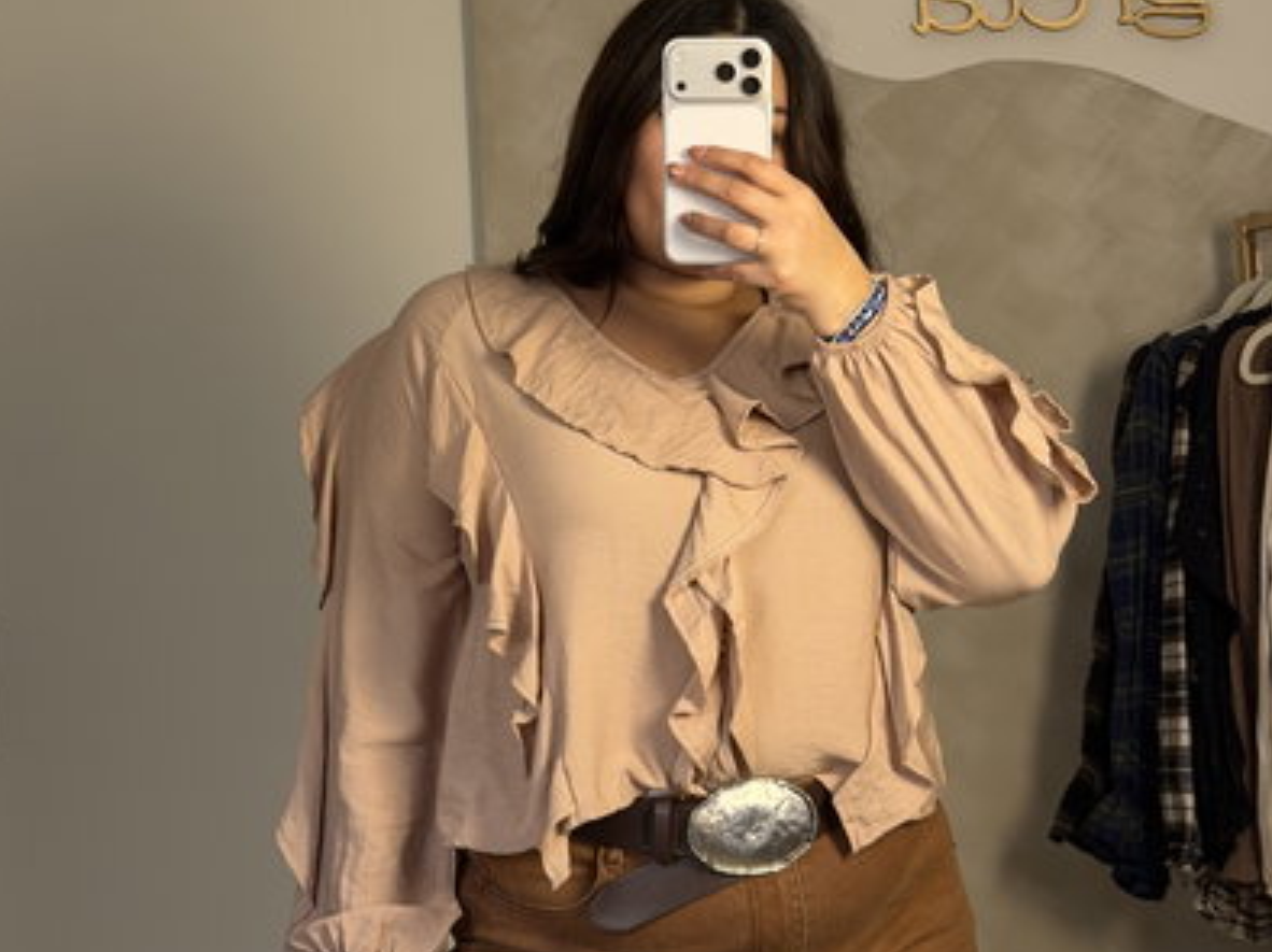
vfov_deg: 22.4
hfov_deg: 29.8
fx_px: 2387
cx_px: 630
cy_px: 282
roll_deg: +4.4
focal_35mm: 65
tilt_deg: -13.7
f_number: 1.78
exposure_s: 1/173
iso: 50
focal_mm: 6.76
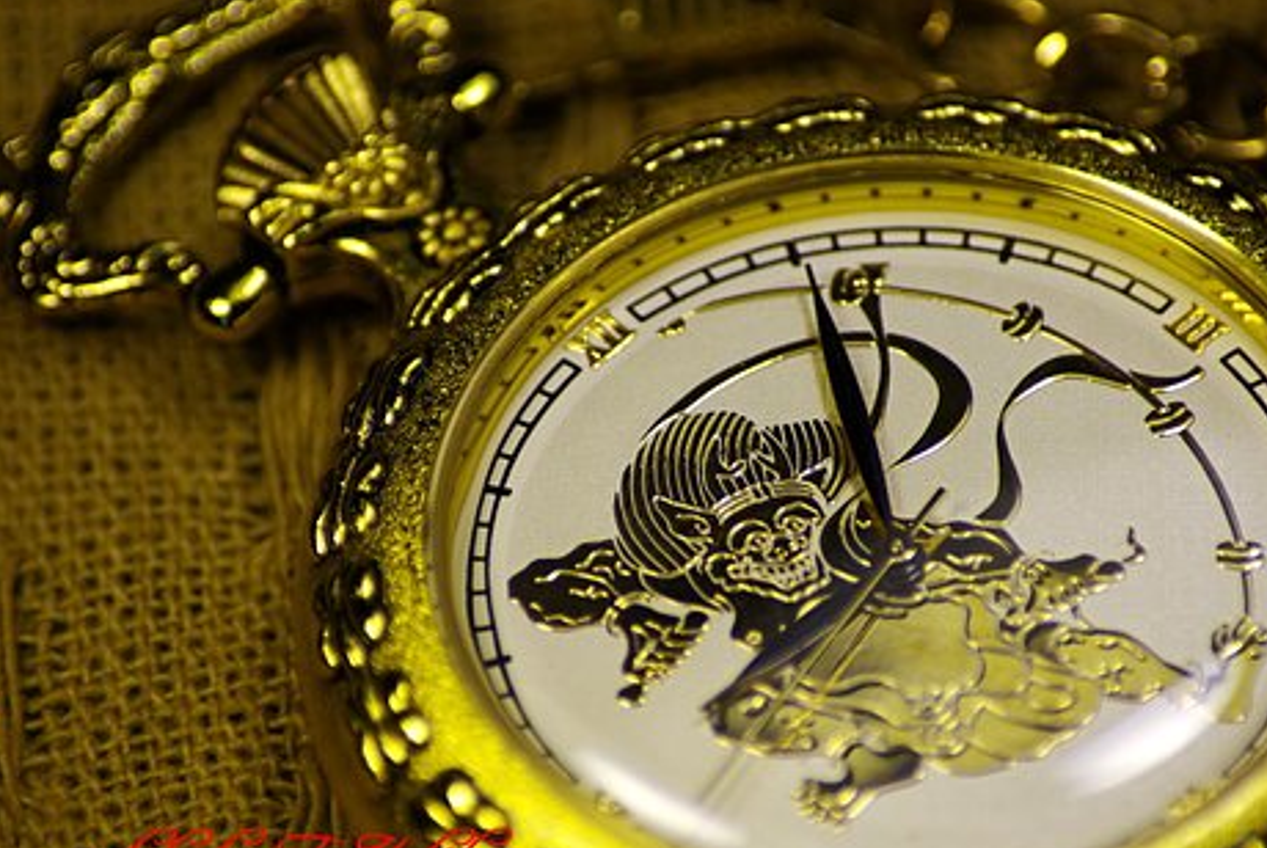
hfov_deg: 4.1
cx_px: 702
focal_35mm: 501
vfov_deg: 2.8
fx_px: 17655
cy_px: 458
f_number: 8
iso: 100
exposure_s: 1/30
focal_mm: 300
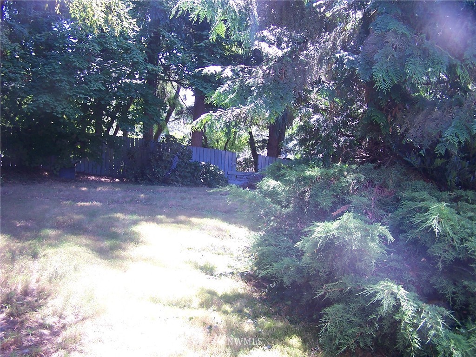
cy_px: 178
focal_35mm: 38
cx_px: 238
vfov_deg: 37.7
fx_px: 523
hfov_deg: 49.0
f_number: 2.8
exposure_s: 1/60
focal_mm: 6.3
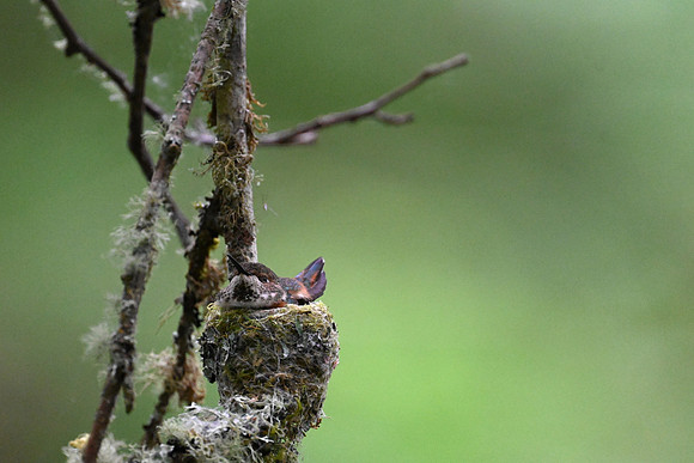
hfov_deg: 2.6
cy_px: 232
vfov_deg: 1.7
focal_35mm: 800
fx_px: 15425
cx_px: 347
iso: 6400
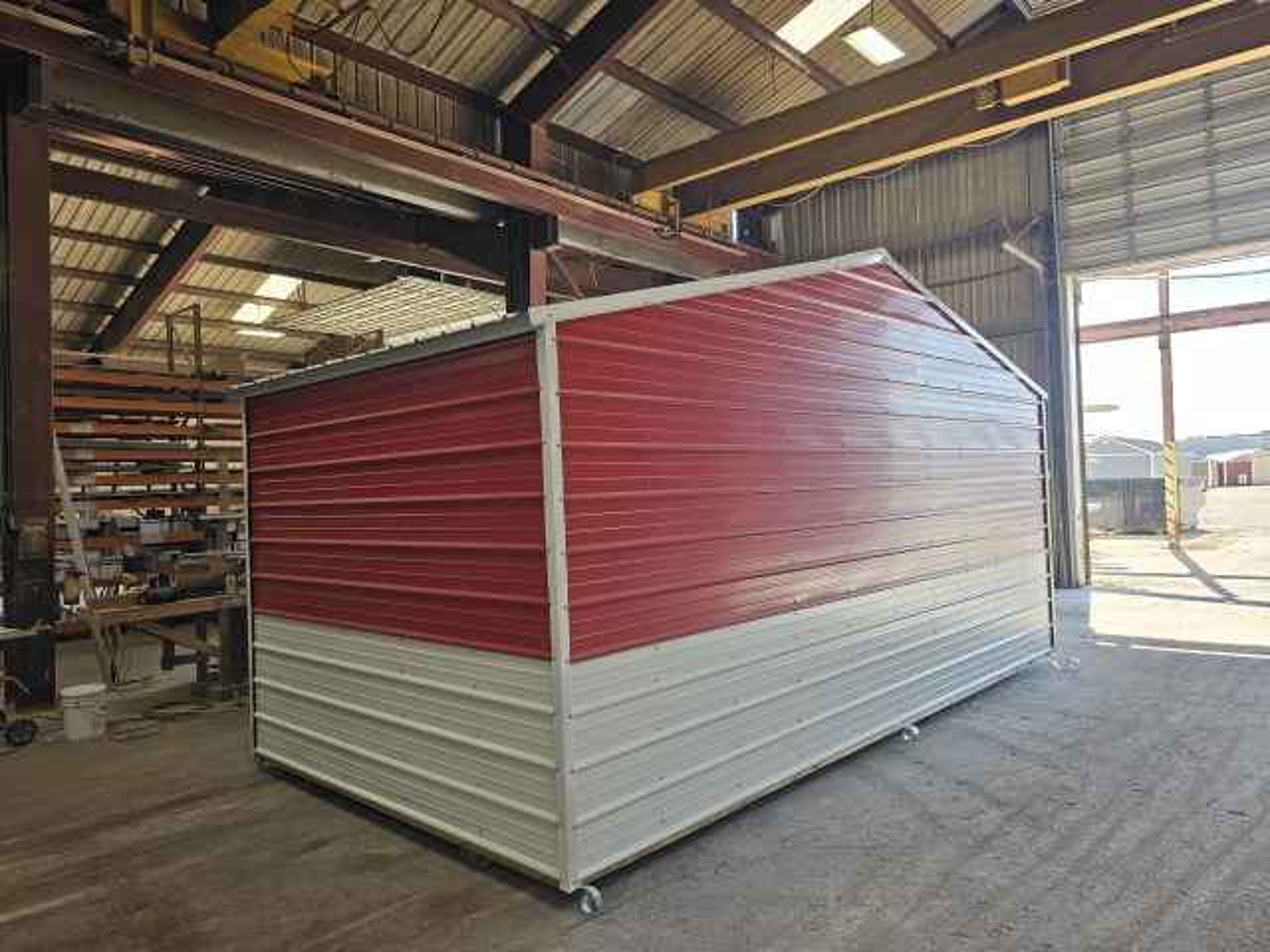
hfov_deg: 73.9
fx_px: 844
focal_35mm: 23
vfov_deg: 58.9
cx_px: 635
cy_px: 476
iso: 50
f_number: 1.7
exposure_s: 1/180
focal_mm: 6.3
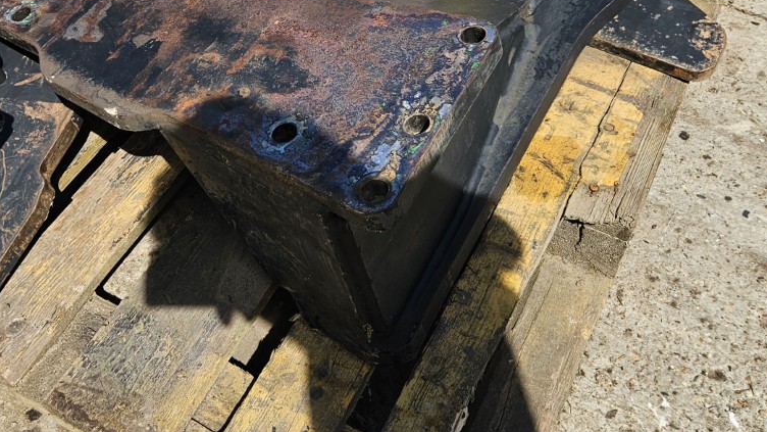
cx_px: 243
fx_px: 976
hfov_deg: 42.2
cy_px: 79
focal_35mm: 48
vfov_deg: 24.5
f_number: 1.8
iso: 25
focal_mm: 5.4
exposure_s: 1/1521
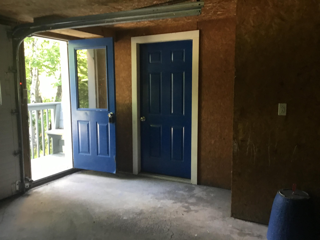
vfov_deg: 45.4
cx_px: 160
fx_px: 287
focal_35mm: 31
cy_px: 120
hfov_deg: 58.4
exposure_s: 1/30
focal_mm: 3.3
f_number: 2.4
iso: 100
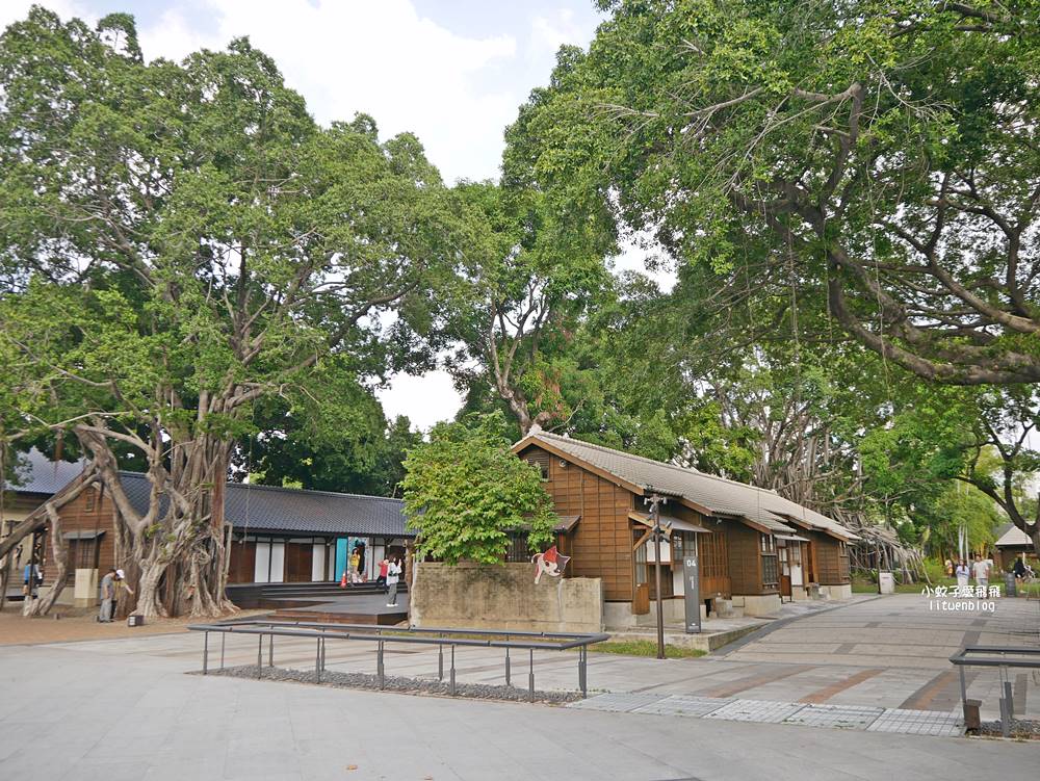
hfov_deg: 63.4
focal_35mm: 28
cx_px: 520
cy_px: 390
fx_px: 842
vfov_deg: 49.8
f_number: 3.5
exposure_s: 1/400
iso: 200
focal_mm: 14
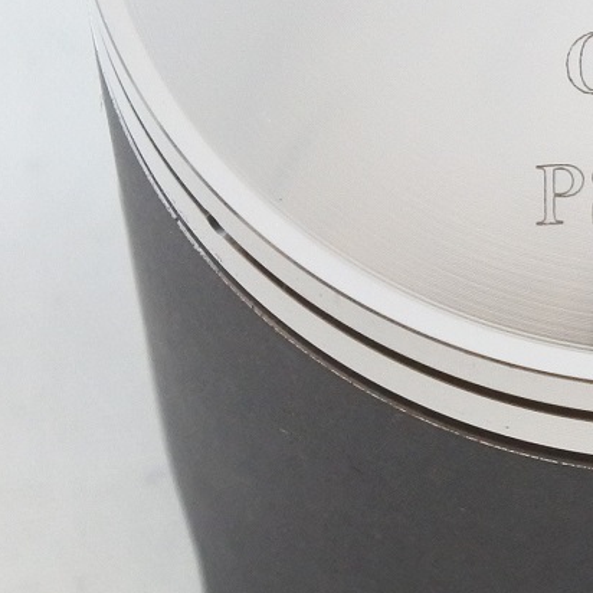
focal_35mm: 301
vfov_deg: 5.8
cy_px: 73
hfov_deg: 5.8
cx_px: 755
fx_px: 5834
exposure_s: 1/100
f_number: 5.6
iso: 800
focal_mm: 28.5
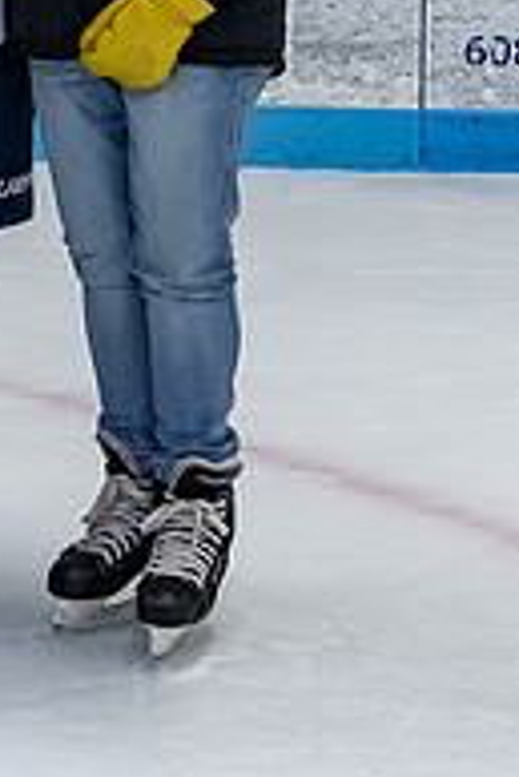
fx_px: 3648
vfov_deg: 11.9
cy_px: -135
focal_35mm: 169
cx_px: -55
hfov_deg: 8.1
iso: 400
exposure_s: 1/250
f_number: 4
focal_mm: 29
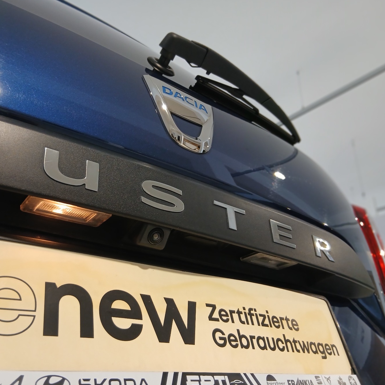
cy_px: 192
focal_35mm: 31
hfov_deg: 52.2
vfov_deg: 52.5
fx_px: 390
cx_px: 155
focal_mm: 3.98
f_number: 1.8
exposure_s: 1/50
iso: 100
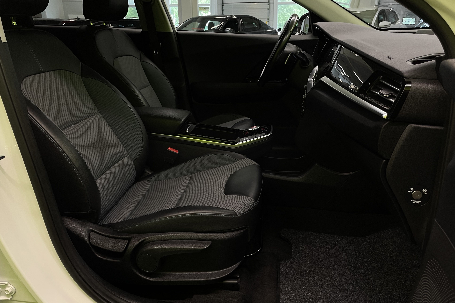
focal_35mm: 28
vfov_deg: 46.4
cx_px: 229
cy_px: 146
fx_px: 354
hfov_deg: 65.5
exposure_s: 1/50
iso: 125
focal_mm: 4.2
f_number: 1.6
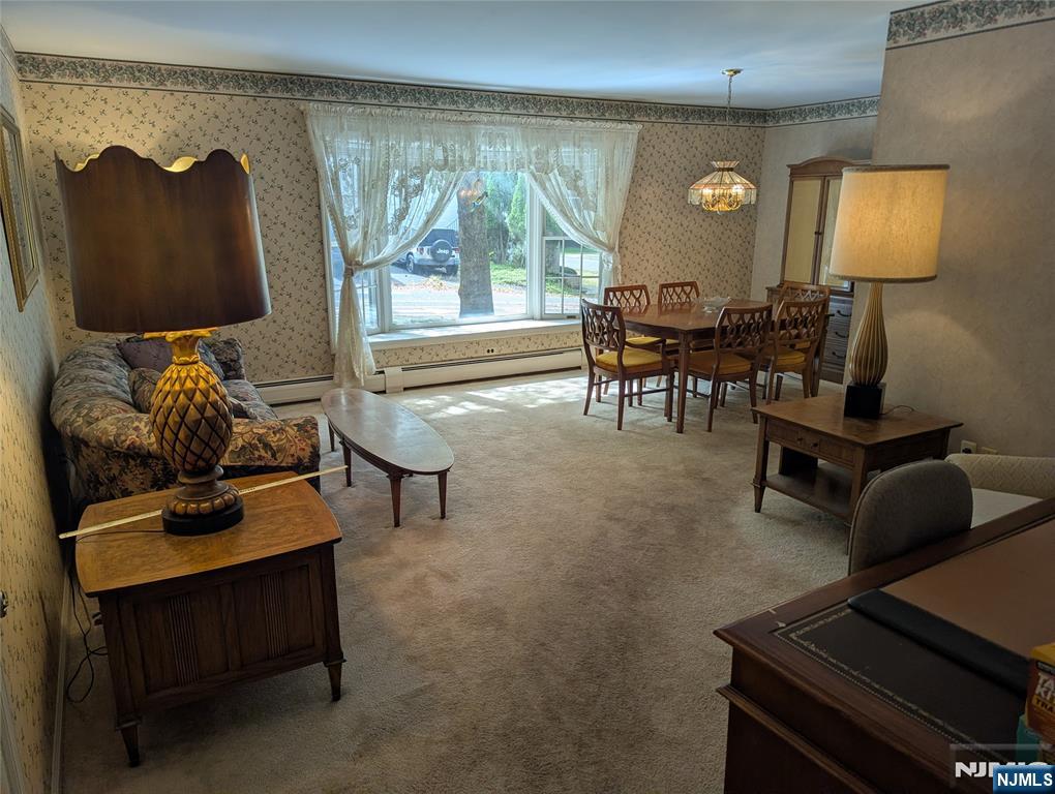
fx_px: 732
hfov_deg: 71.5
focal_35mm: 24
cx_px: 528
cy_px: 397
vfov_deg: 56.9
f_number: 1.85
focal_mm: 6.81
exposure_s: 1/212
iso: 34
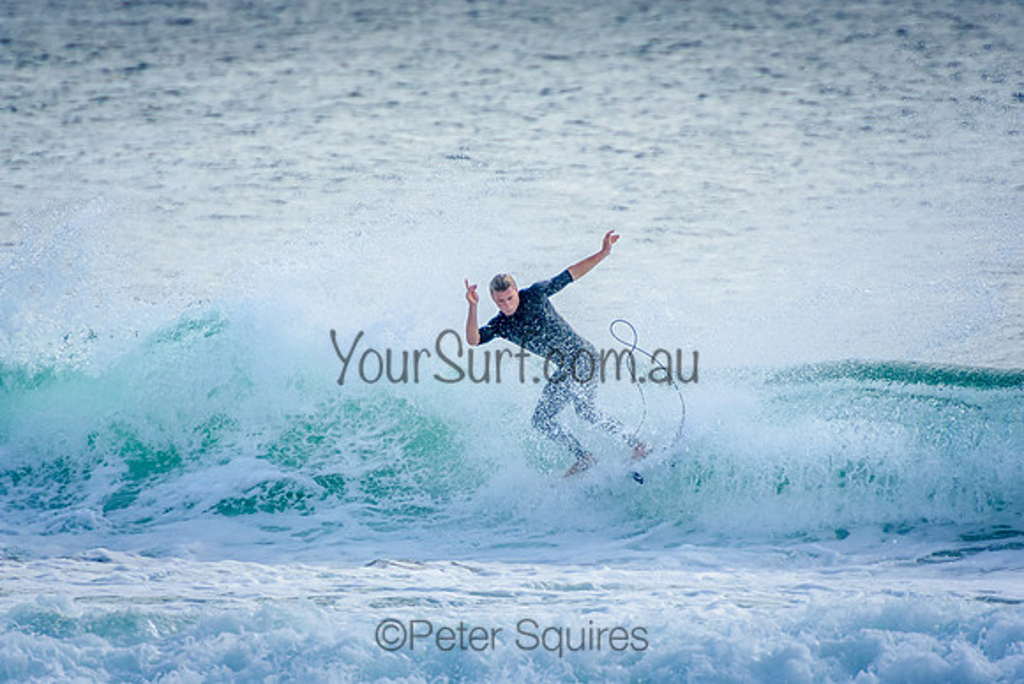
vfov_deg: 2.3
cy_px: 342
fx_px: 17070
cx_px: 512
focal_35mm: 600
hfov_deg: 3.4
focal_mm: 400
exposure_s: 1/2000
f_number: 5.6
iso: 400
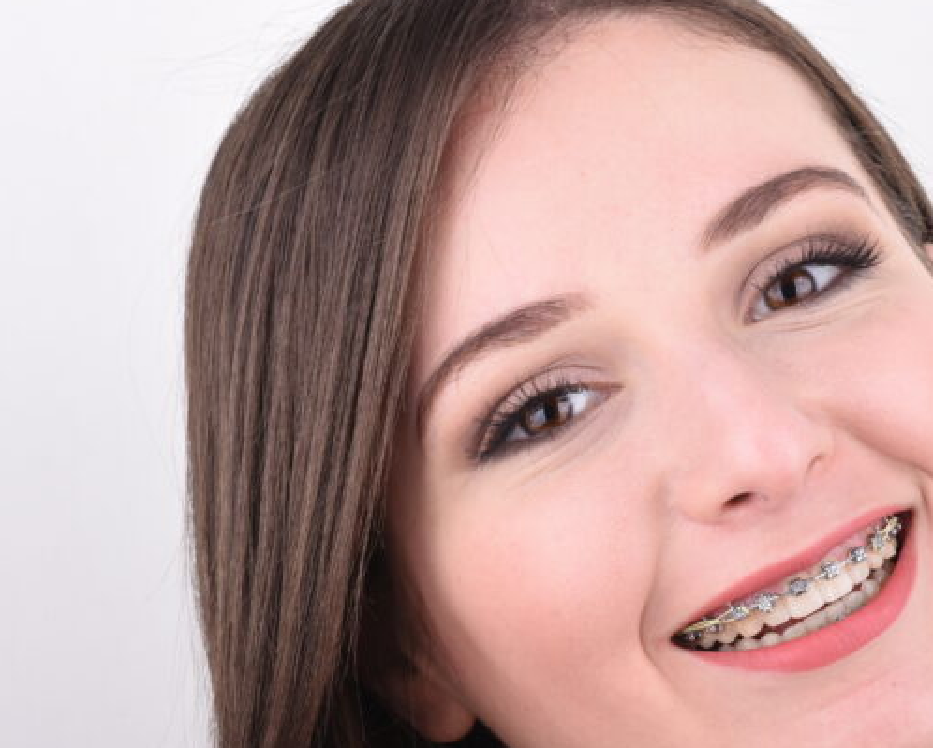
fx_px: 5996
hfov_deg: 8.9
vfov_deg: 7.1
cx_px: 701
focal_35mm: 217
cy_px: 471
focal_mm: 100
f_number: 14
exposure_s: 1/200
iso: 100
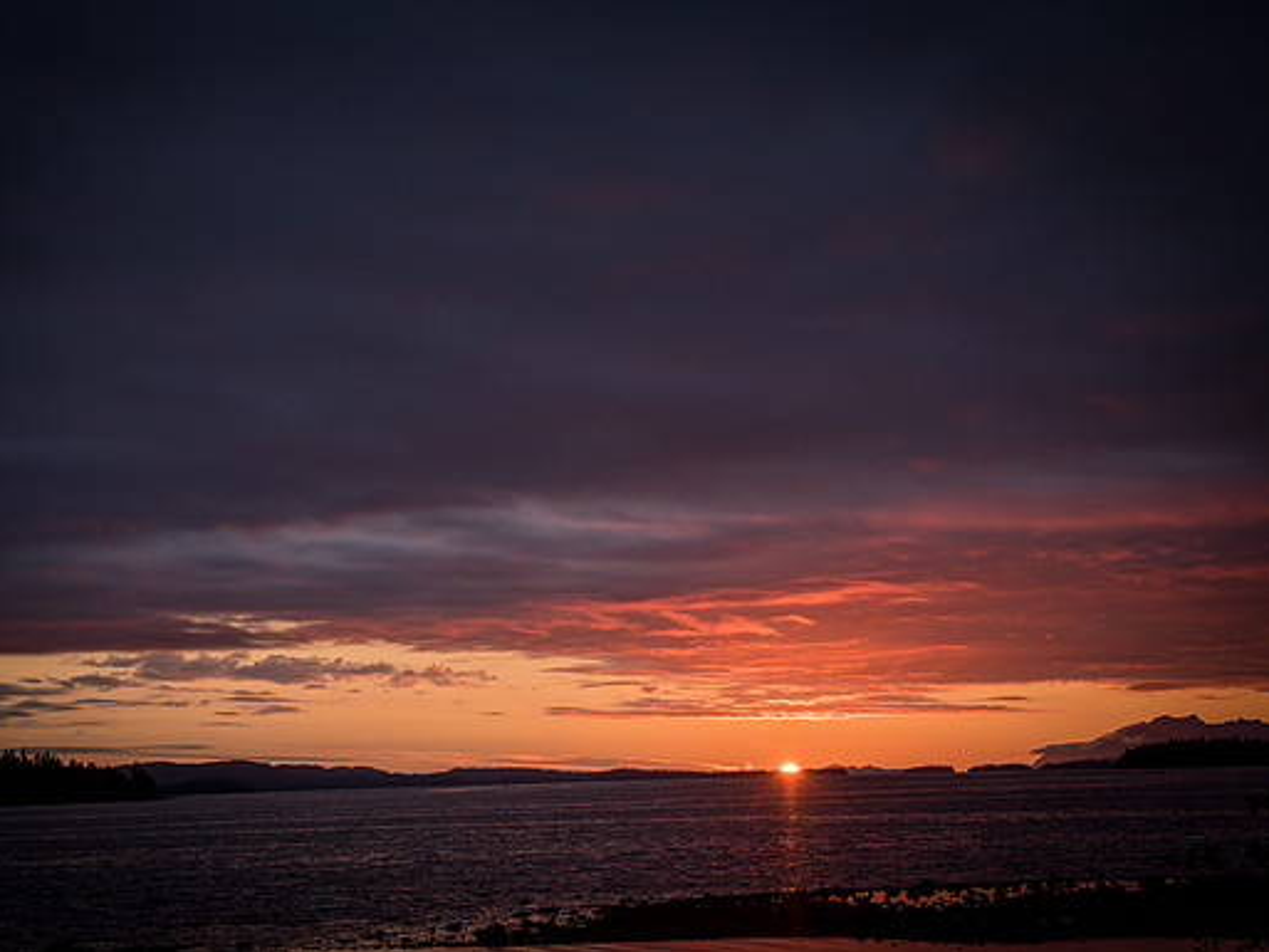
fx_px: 2383
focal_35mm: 65
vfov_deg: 22.6
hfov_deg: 29.8
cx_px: 619
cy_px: 434
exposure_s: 1/640
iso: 100
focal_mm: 55
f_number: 3.2
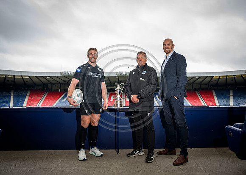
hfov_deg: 68.9
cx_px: 132
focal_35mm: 26
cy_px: 88
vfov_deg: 52.1
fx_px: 179
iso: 500
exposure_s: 1/160
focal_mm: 24
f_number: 3.5
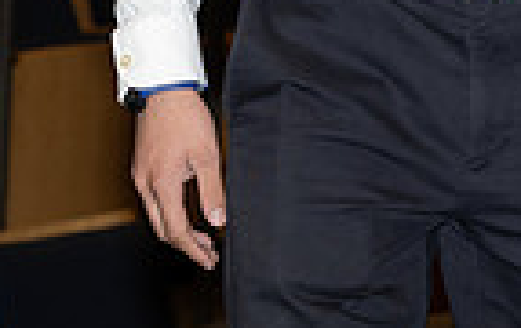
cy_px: -401
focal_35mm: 379
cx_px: 552
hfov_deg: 5.5
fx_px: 5392
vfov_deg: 3.4
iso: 640
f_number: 5.6
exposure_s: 1/80
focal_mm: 79
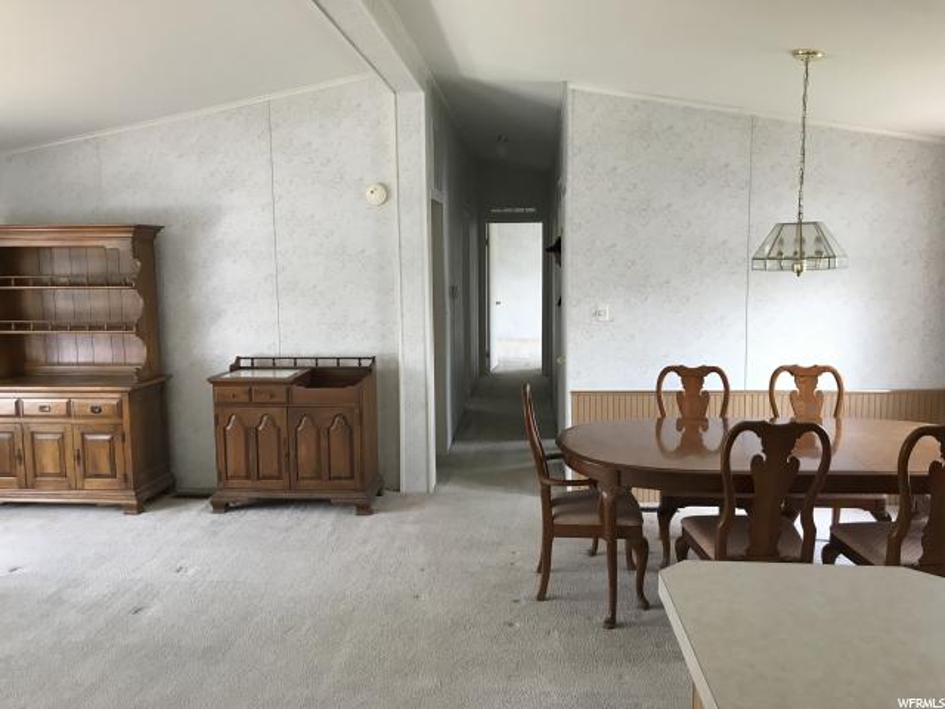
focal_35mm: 28
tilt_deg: -7.3
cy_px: 354
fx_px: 764
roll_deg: +0.5
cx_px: 472
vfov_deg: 49.7
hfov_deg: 63.4
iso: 25
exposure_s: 1/40
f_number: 1.8
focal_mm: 3.99
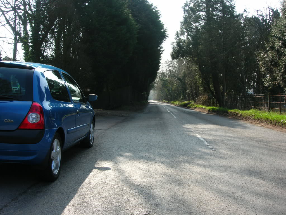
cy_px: 108
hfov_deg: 49.0
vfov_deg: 37.7
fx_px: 314
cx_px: 143
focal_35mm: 38
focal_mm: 7.8
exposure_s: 1/235
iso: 64
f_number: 4.8
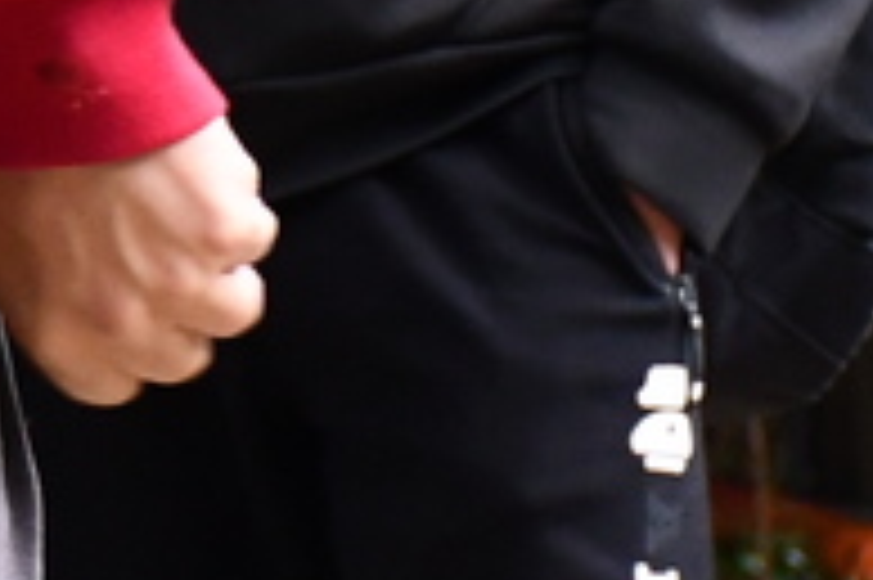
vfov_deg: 2.1
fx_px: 15725
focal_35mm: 649
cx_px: -1629
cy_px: -881
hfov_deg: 3.1
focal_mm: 56
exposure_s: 1/125
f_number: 4.8
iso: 1250
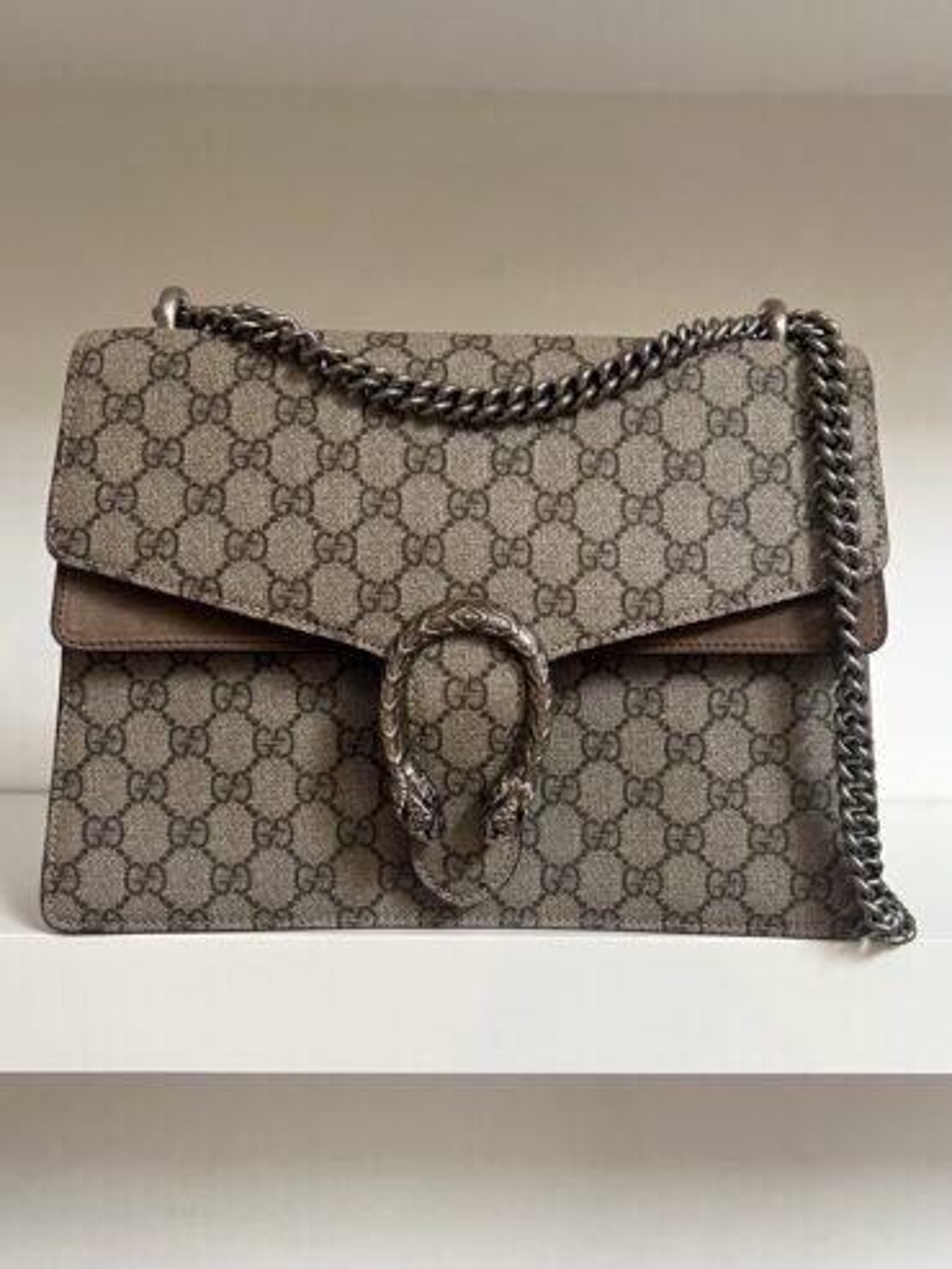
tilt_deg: -2.7
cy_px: 634
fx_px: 953
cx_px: 476
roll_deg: -0.6
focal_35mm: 26
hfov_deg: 53.1
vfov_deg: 67.3
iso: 125
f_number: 1.5
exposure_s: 1/62
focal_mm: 5.7
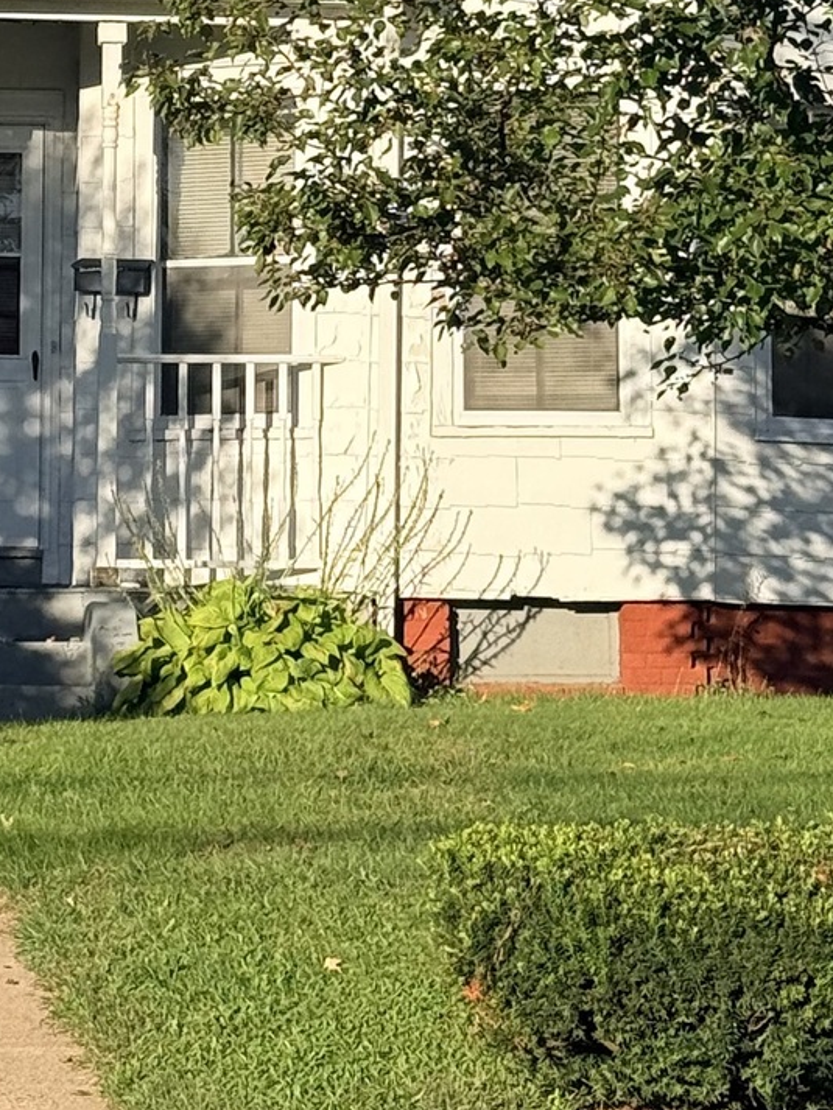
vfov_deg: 12.6
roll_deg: -0.4
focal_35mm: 155
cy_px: 51
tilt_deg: +8.9
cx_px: -36
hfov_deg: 9.5
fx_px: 4972
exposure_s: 1/4587
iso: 64
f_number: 1.78
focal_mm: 6.76
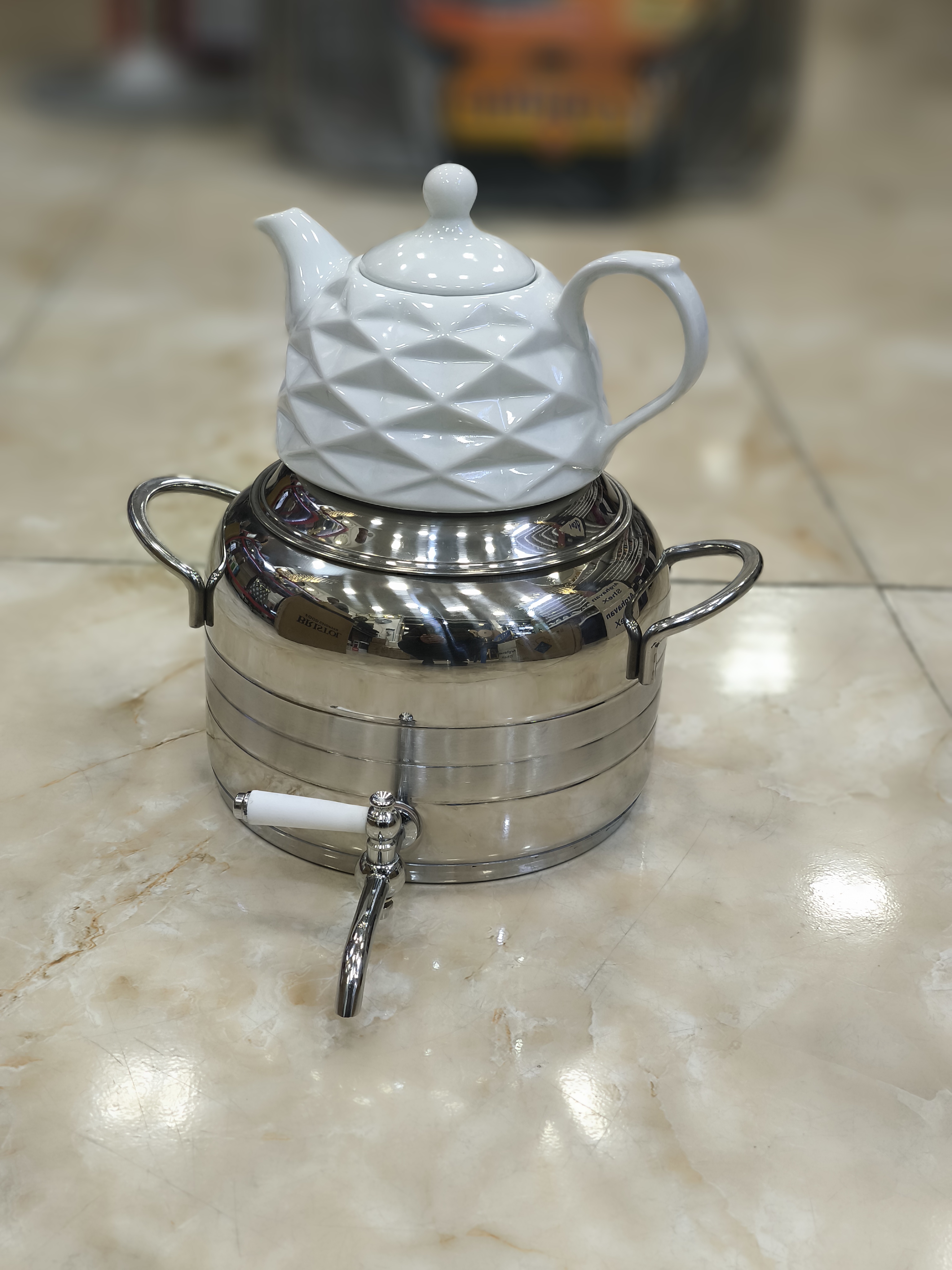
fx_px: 1833
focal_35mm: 50
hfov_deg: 29.1
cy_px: 635
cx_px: 476
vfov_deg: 38.2
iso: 250
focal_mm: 7.1
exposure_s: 1/100
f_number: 1.9
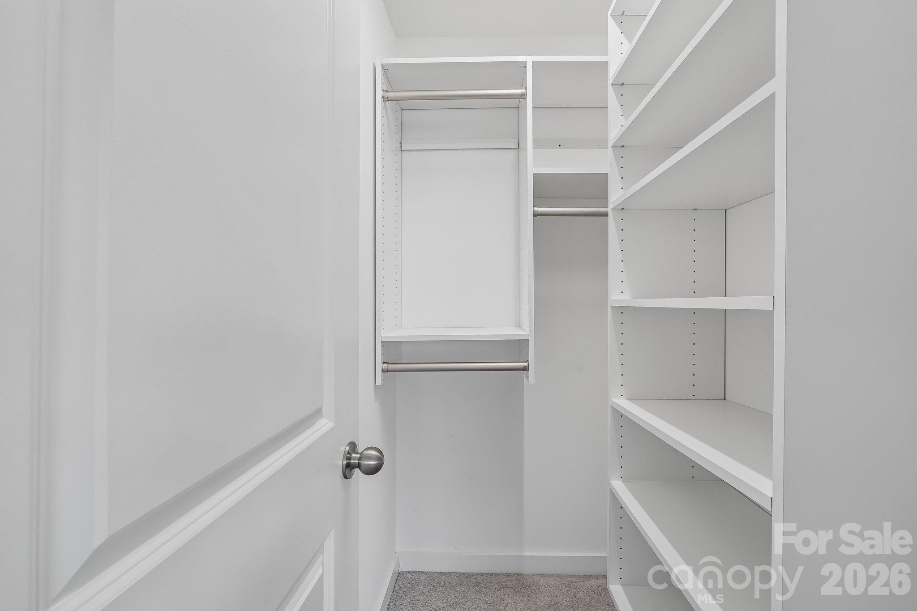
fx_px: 382
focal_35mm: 15
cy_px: 306
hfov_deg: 100.4
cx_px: 458
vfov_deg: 77.3
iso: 400
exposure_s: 1/10
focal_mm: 10
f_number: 8
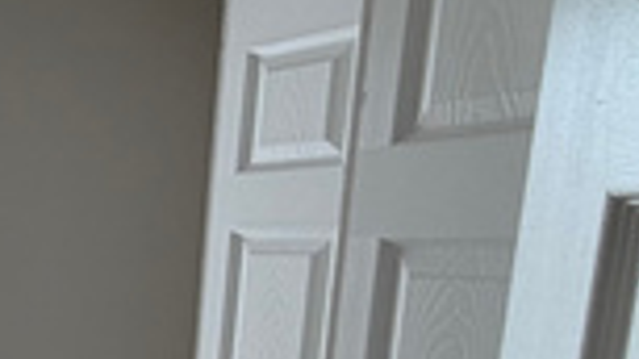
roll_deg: +2.9
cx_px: -439
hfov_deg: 22.8
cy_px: 459
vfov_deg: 17.7
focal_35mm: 64
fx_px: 1084
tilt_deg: -14.0
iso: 40
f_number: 2.2
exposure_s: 1/120
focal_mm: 2.22
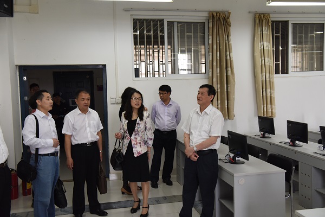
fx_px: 325
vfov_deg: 36.9
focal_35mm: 36
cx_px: 162
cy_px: 108
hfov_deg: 53.1
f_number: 6.3
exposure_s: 1/160
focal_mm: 36
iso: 2500
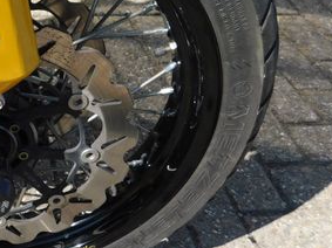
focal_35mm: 52
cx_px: -28
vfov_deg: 27.9
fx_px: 499
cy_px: 96
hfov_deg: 32.6
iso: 125
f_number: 3
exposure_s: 1/800
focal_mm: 4
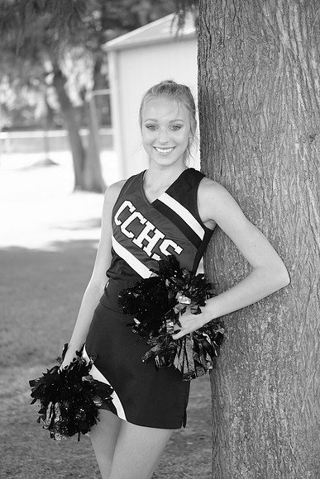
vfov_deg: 27.0
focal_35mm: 75
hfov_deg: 18.2
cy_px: 240
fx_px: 999
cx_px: 160
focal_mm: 50
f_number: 2.2
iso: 200
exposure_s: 1/250
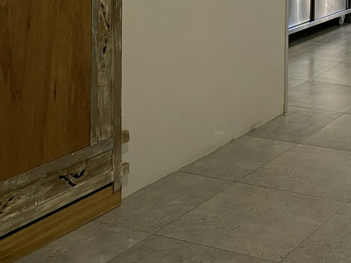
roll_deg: -0.8
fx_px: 720
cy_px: -78
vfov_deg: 19.2
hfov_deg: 25.4
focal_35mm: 71
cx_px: 385
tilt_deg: -1.7
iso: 160
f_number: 1.8
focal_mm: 4.25
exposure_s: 1/60
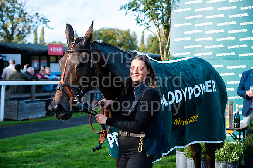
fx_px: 435
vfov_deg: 21.9
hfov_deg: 32.4
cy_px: 84
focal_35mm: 62
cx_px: 126
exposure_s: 1/400
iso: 500
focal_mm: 62
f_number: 4.5
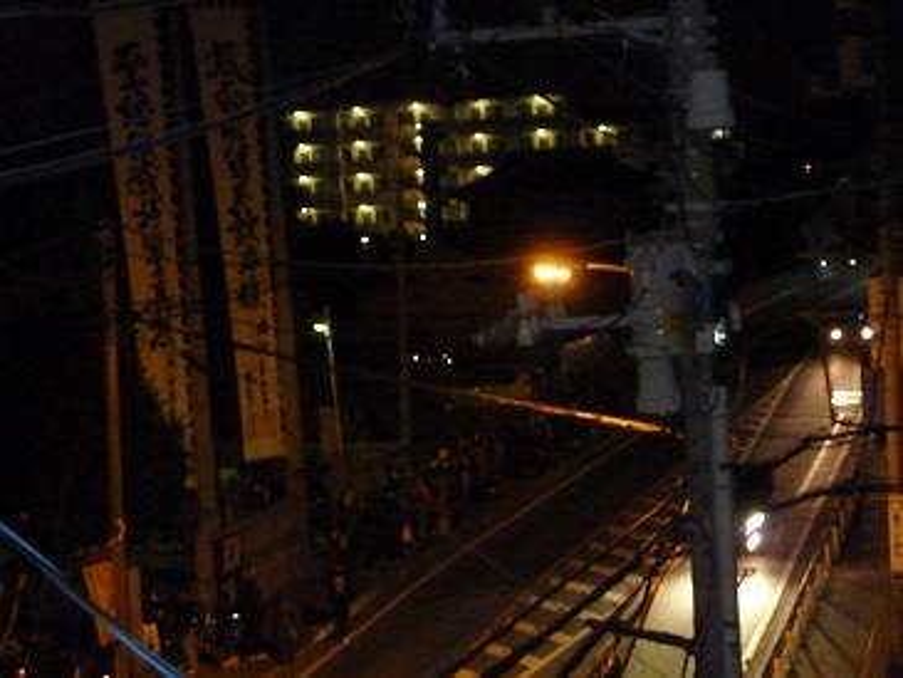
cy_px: 339
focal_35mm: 78
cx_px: 452
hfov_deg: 25.0
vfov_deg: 18.9
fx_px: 2035
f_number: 4.2
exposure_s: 1/8
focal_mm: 12.8
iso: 1000
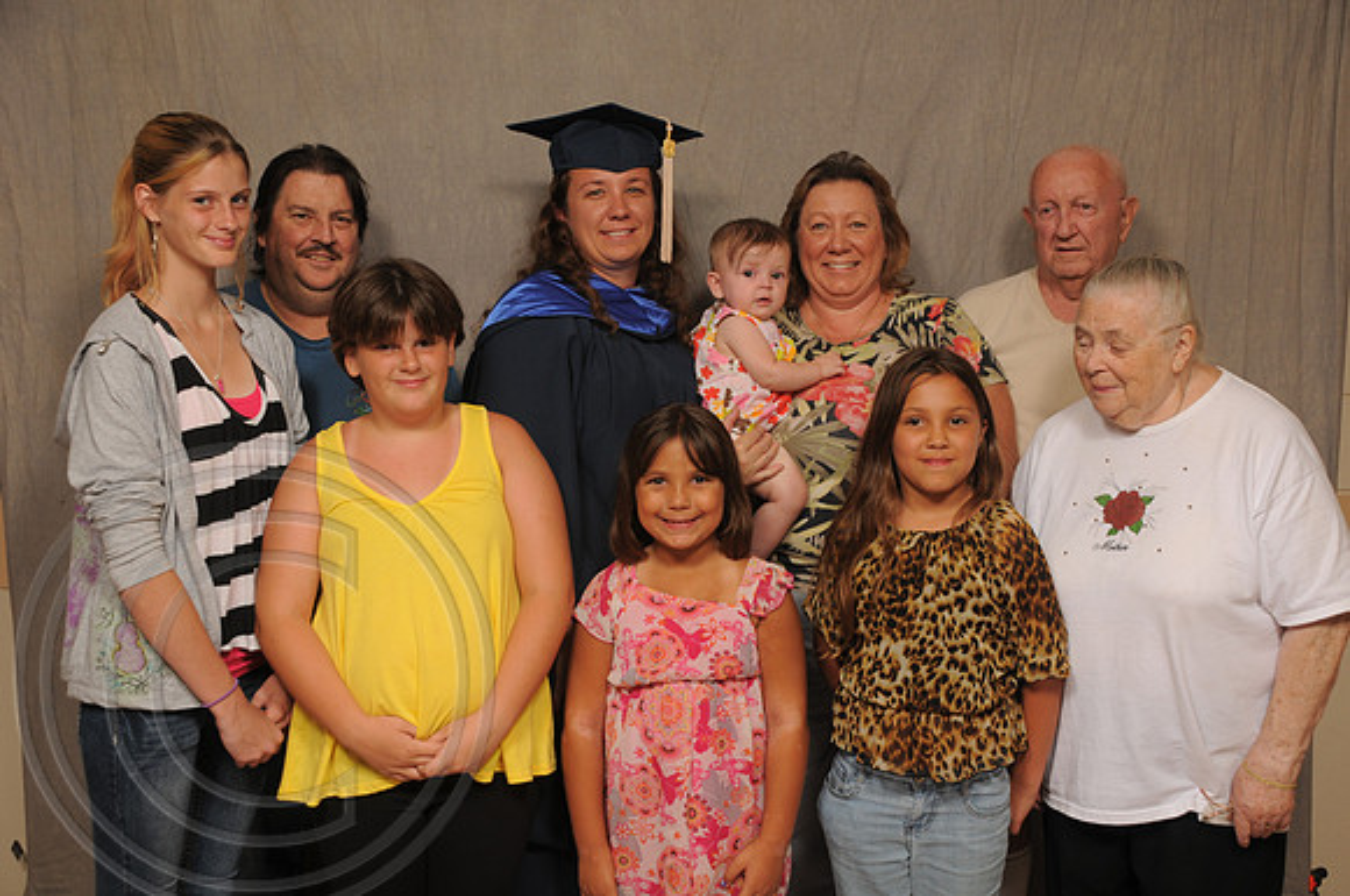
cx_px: 675
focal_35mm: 46
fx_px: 1741
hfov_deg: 42.4
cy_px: 448
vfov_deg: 28.9
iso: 200
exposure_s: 1/60
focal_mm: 31
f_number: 5.6
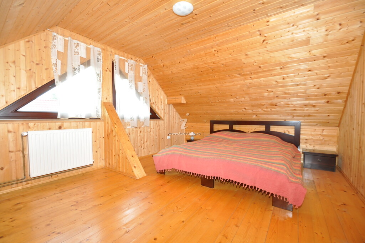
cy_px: 122
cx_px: 182
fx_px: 152
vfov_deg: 77.2
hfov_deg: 100.5
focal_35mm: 15
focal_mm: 10
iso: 800
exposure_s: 1/60
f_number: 4
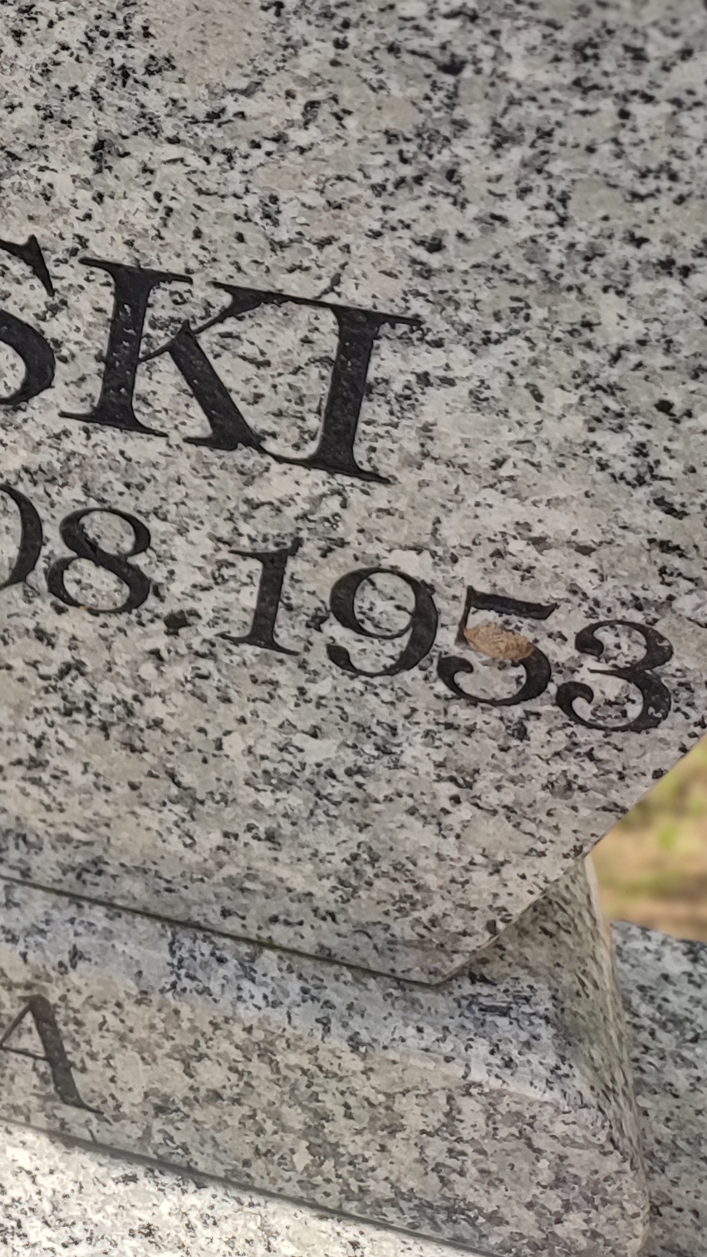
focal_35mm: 72
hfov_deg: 14.9
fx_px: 2400
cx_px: -509
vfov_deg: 26.4
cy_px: -210
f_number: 1.9
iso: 50
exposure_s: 1/499
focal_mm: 6.04
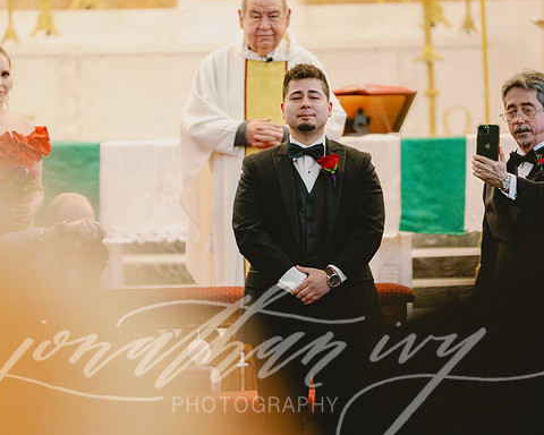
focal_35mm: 340
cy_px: 217
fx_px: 5474
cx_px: 229
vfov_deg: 4.6
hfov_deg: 5.7
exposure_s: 1/125
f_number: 2.8
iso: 1600
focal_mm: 200
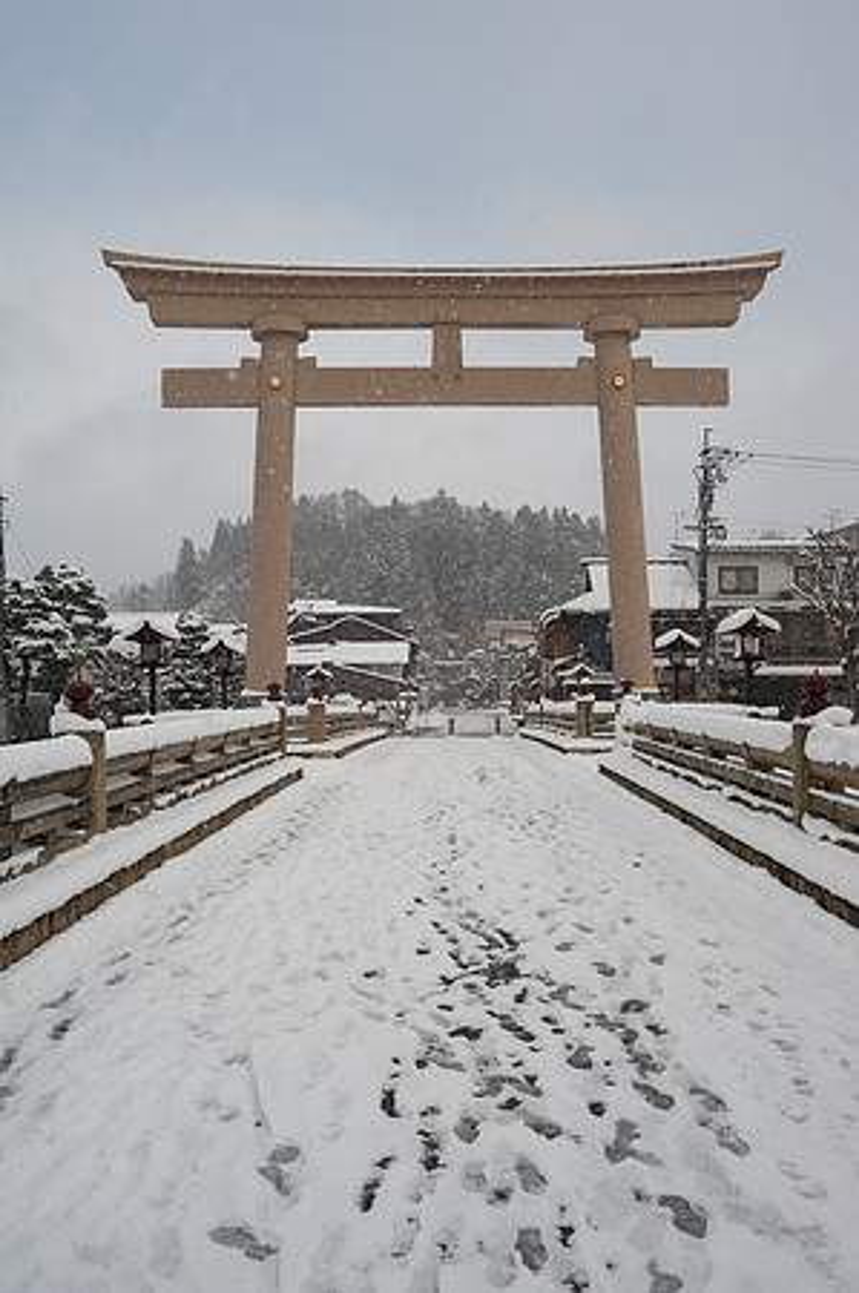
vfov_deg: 54.5
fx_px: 1256
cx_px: 430
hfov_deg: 37.8
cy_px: 646
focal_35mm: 35
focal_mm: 35
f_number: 8
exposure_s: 1/800
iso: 200
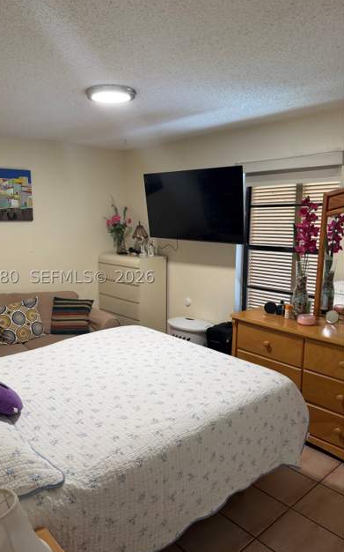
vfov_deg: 70.4
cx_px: 134
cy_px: 277
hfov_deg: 47.2
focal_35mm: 26
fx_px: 390
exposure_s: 1/60
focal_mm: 6.76
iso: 160
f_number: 1.78
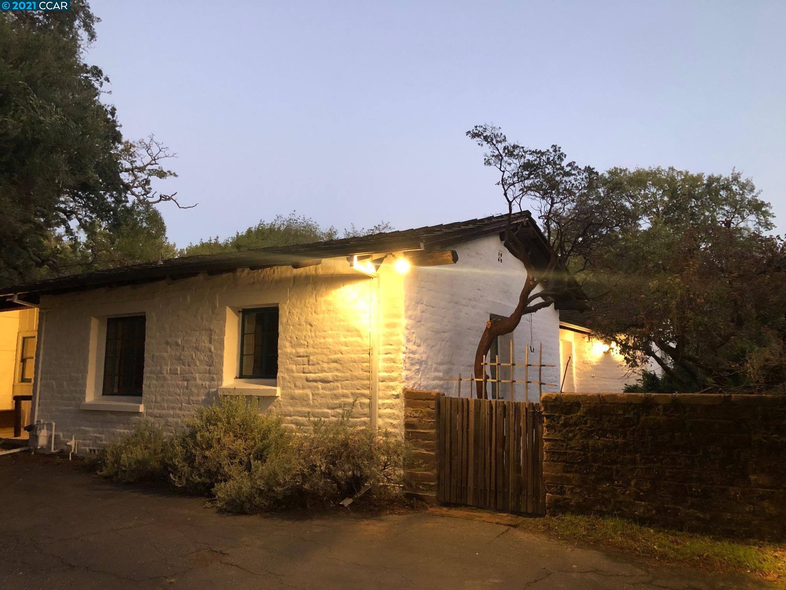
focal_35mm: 28
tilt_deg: +7.7
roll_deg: -0.6
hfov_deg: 63.4
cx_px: 393
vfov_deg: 49.7
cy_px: 295
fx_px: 636
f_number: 1.8
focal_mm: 3.99
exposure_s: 1/5
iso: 80
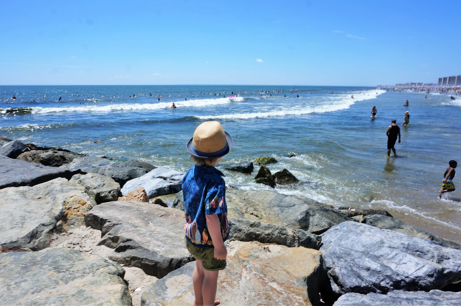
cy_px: 153
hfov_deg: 73.8
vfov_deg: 53.0
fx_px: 307
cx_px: 230
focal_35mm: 24
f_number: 13
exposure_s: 1/160
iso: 100
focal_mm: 16
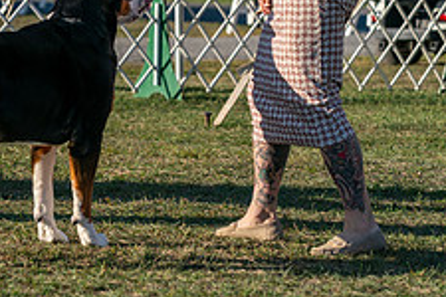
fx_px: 3357
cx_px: 18
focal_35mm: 271
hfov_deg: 7.6
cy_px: -70
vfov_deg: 5.0
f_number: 4.5
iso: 200
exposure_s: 1/1250
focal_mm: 105
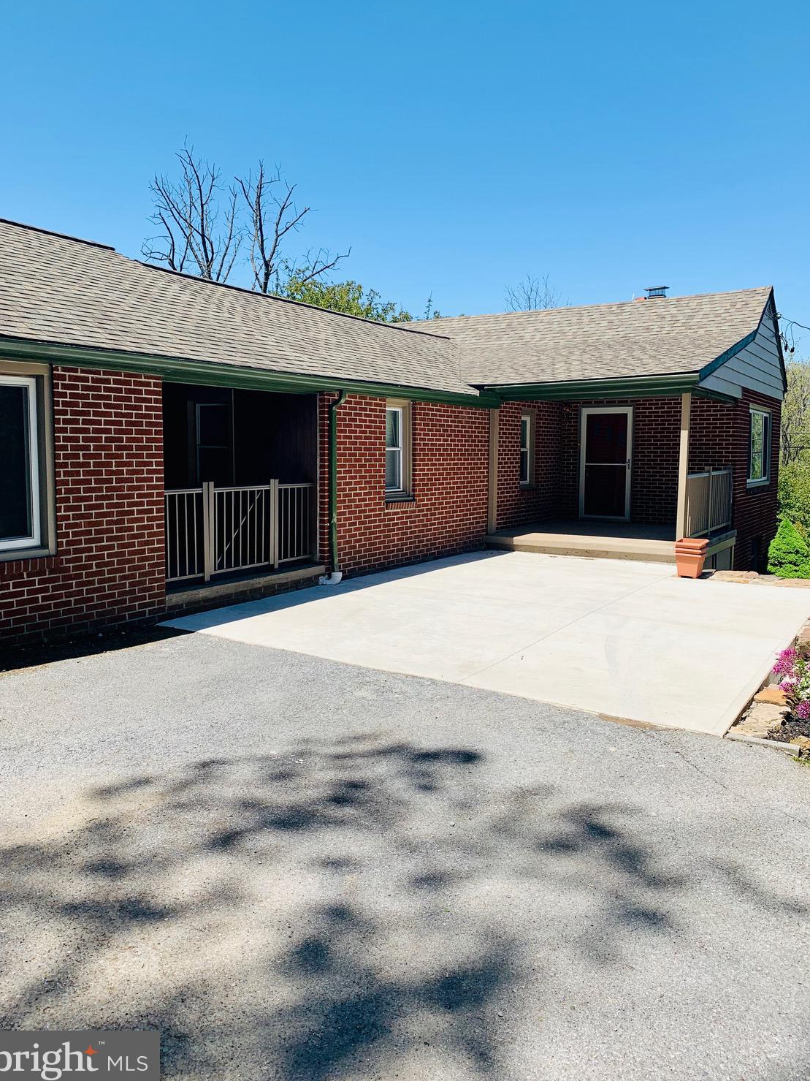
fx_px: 843
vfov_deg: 65.3
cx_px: 398
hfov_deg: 51.3
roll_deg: -0.4
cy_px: 529
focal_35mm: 27
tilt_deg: -4.2
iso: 25
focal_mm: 4.25
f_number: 1.8
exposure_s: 1/2208
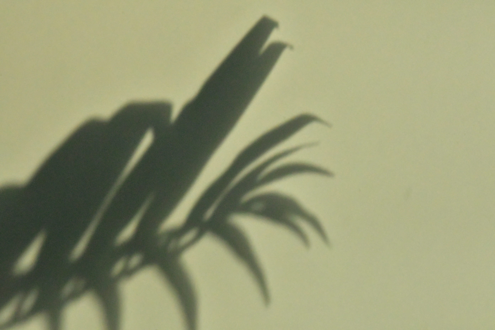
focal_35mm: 210
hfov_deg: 9.8
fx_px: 2887
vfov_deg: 6.5
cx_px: 248
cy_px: 165
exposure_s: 1/8000
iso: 10000
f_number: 25
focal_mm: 140
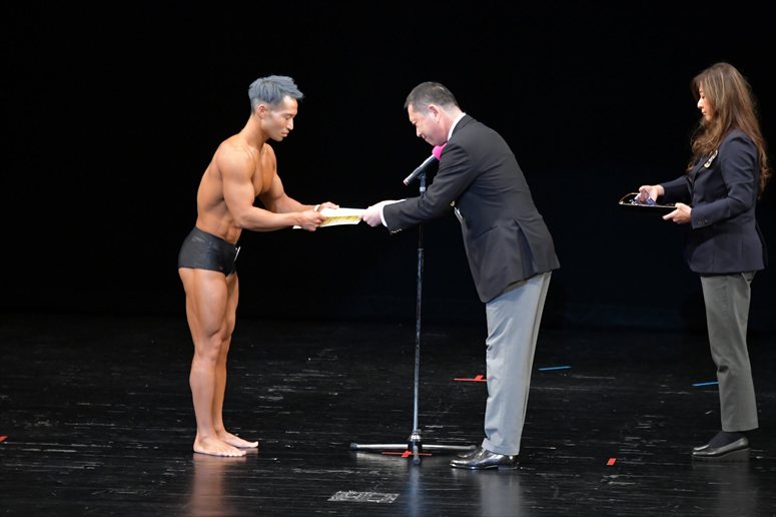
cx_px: 388
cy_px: 258
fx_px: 5494
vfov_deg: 5.4
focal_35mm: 255
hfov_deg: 8.1
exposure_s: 1/400
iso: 3200
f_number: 5.6
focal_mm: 170
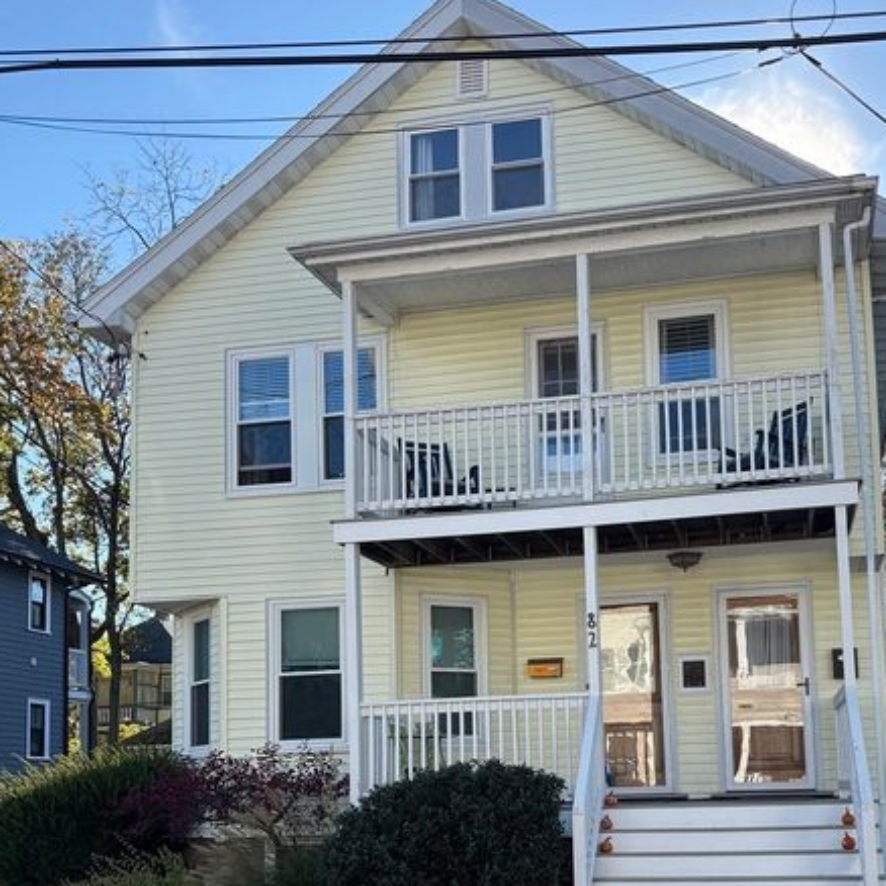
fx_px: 1014
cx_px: 447
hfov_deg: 47.2
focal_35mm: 35
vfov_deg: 46.3
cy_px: 604
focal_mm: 5.96
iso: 64
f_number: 1.6
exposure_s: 1/2012
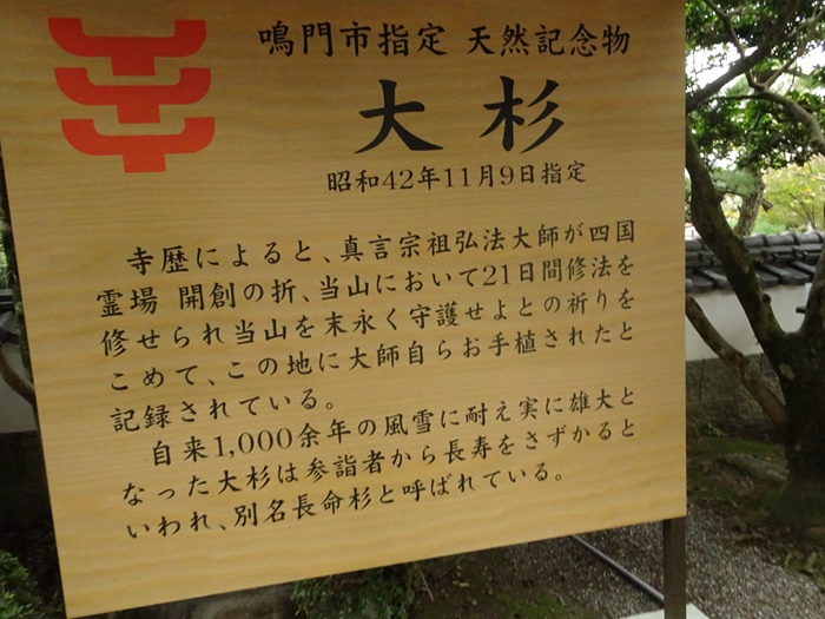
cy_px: 310
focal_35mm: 24
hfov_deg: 71.6
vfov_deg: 56.8
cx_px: 412
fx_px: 572
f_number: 3.5
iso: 1000
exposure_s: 1/30
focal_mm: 4.1
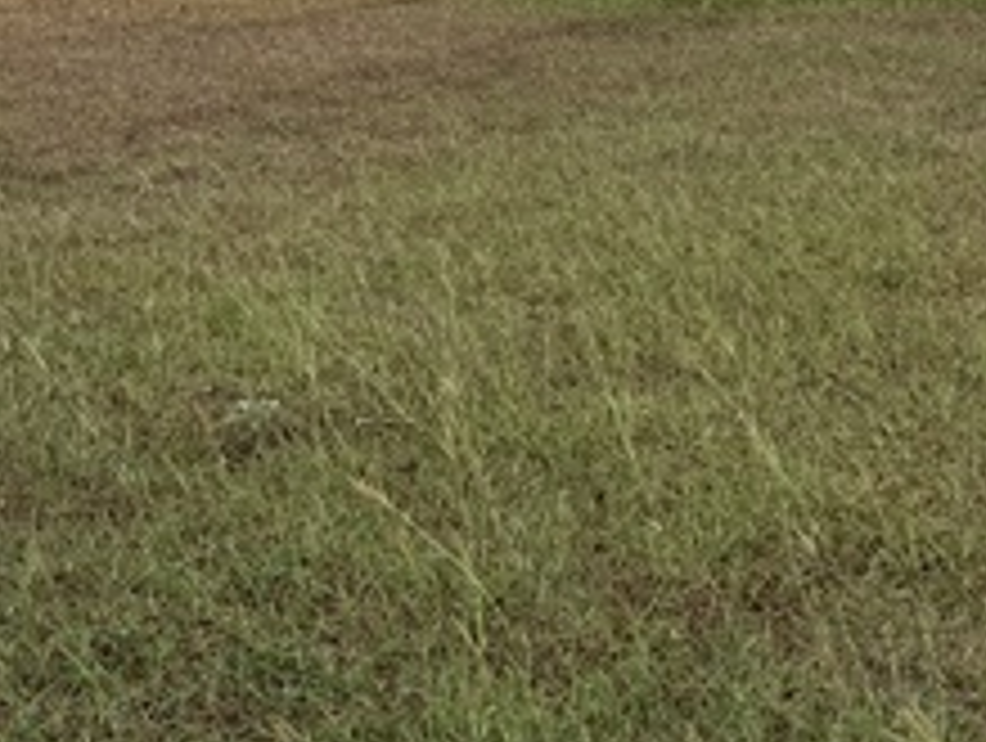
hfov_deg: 27.7
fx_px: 1997
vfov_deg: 19.7
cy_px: -175
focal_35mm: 70
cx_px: 558
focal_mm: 6.76
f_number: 1.78
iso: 80
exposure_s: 1/6173
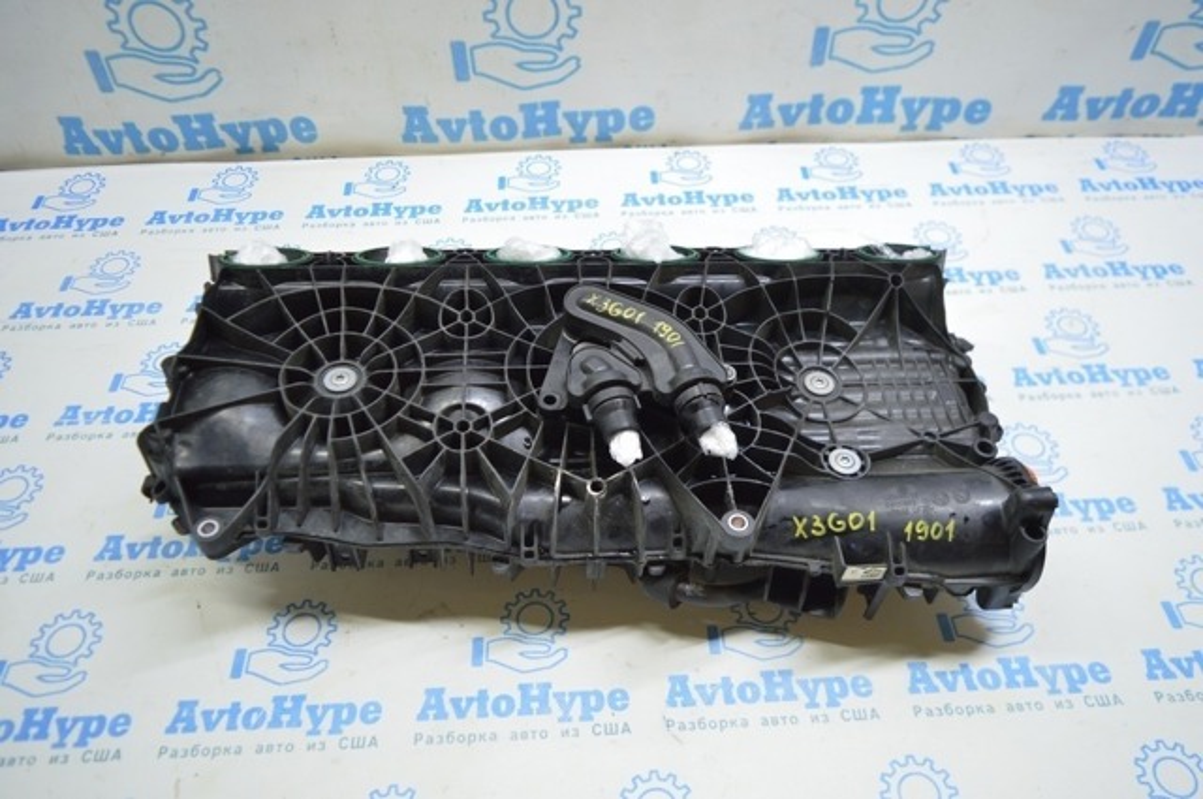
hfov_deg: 67.4
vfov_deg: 47.8
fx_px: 901
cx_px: 602
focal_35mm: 27
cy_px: 400
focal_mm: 18
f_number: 3.5
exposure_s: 1/40
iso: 400
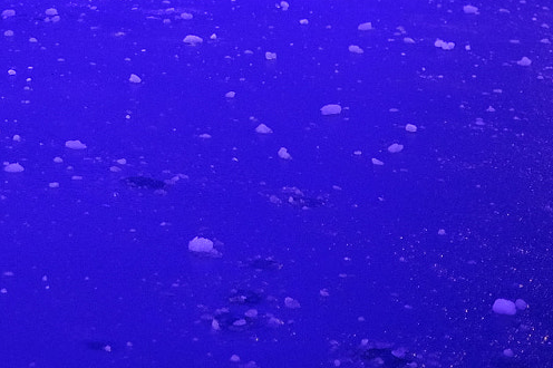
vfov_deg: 11.5
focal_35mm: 113
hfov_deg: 17.0
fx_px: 1735
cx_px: -180
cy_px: -215
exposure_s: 1/58
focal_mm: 23
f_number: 1.4
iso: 800
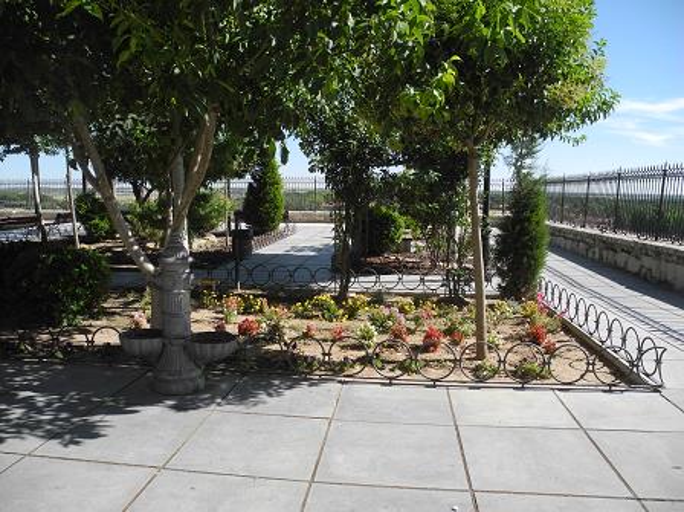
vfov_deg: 49.7
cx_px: 342
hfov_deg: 63.5
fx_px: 553
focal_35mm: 28
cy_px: 256
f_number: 3.2
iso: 100
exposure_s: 1/1000
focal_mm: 6
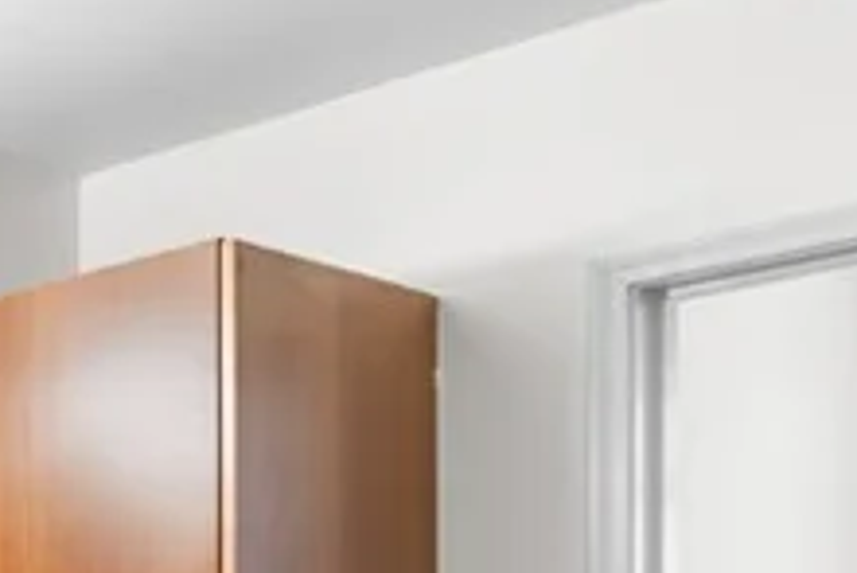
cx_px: -947
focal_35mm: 79
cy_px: 848
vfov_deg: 15.9
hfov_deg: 17.1
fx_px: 1882
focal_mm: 17
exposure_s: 1/8
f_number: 8
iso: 400
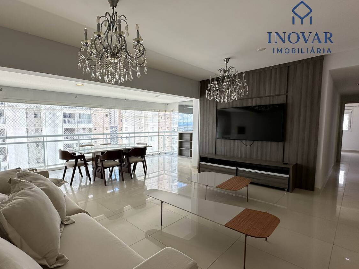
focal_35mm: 18
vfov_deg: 71.6
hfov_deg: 85.9
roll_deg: +2.4
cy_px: 141
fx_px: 187
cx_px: 132
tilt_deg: -5.3
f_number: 2.2
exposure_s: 1/188
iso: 40
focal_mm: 2.22
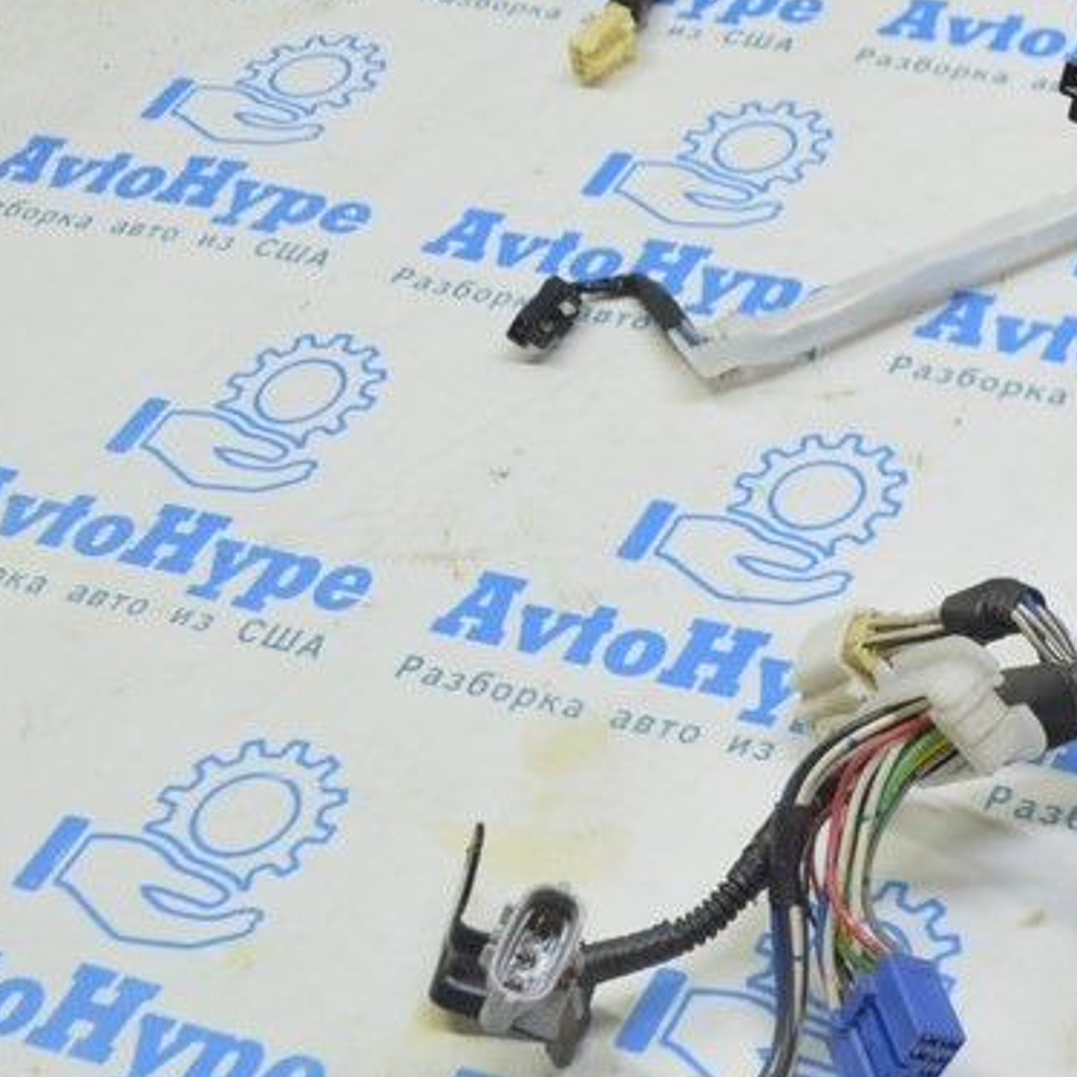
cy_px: 249
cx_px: 1270
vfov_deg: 21.4
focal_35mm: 80
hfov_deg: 20.3
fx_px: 2822
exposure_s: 1/20
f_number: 5.6
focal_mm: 23
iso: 400
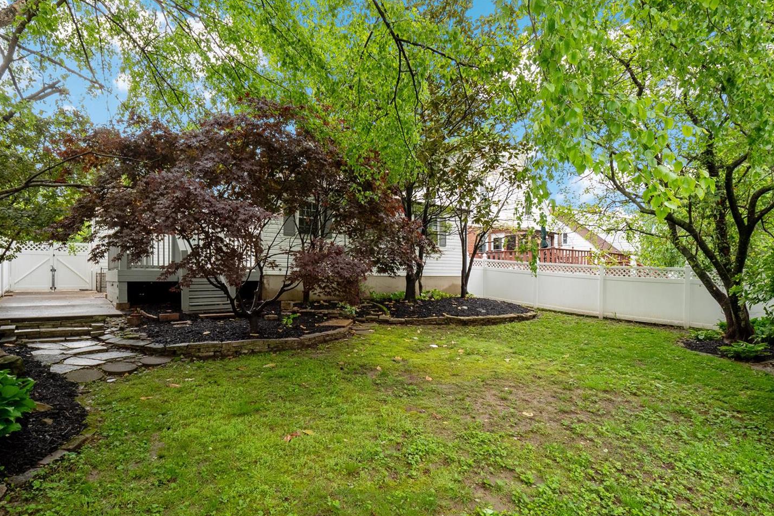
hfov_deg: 89.9
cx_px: 365
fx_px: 387
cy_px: 280
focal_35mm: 18
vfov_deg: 67.3
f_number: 8
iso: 400
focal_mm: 8
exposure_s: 1/60
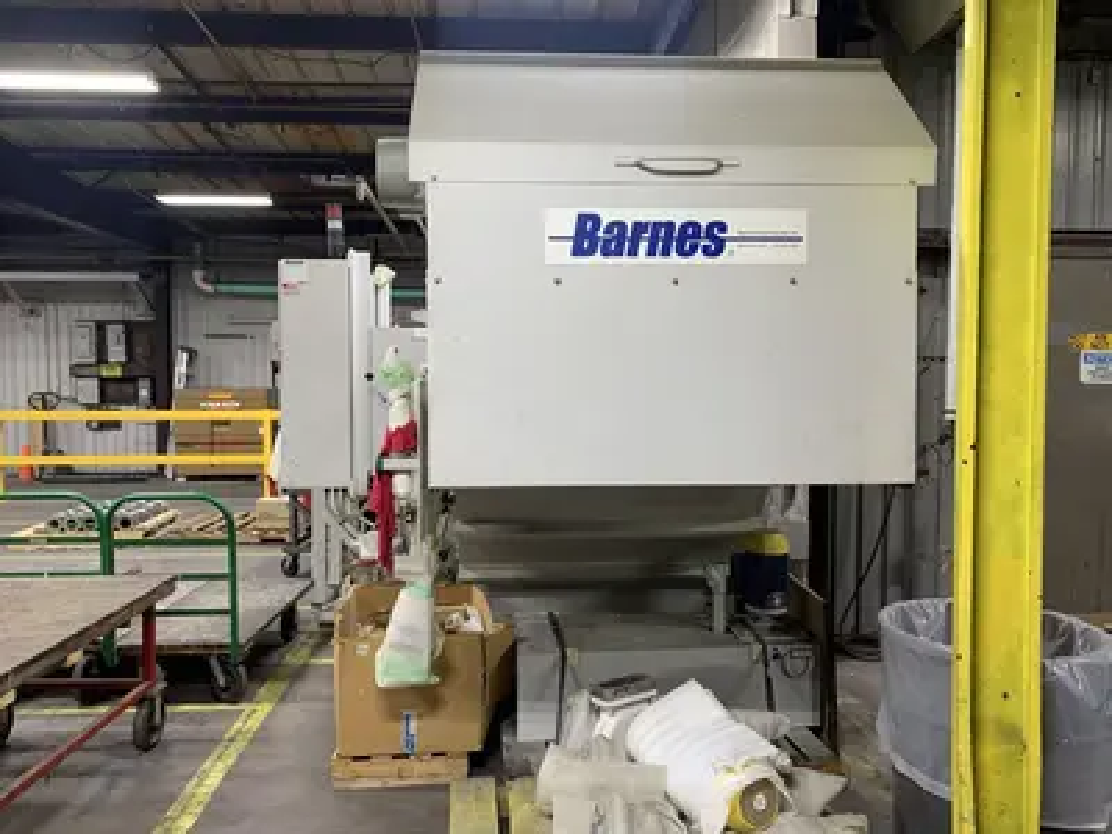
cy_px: 417
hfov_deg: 67.3
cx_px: 556
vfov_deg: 53.1
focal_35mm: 26
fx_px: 835
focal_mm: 4.2
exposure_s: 1/120
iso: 50
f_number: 1.8
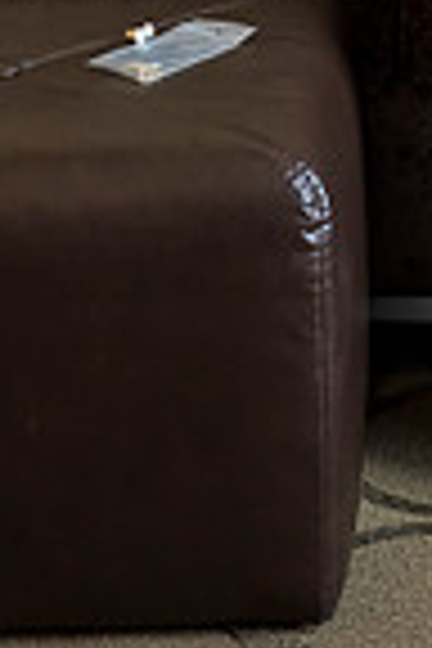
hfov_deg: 8.7
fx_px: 2808
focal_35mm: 156
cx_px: 549
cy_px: -243
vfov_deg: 12.7
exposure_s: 1/200
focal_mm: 50
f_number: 4.5
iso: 2500
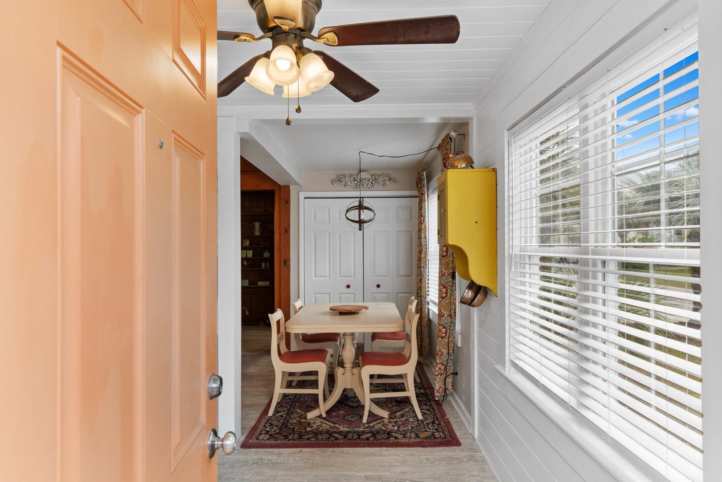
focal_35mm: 21
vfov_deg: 59.5
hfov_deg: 81.2
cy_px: 241
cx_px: 361
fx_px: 421
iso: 100
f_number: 5
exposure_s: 1/60
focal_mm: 14
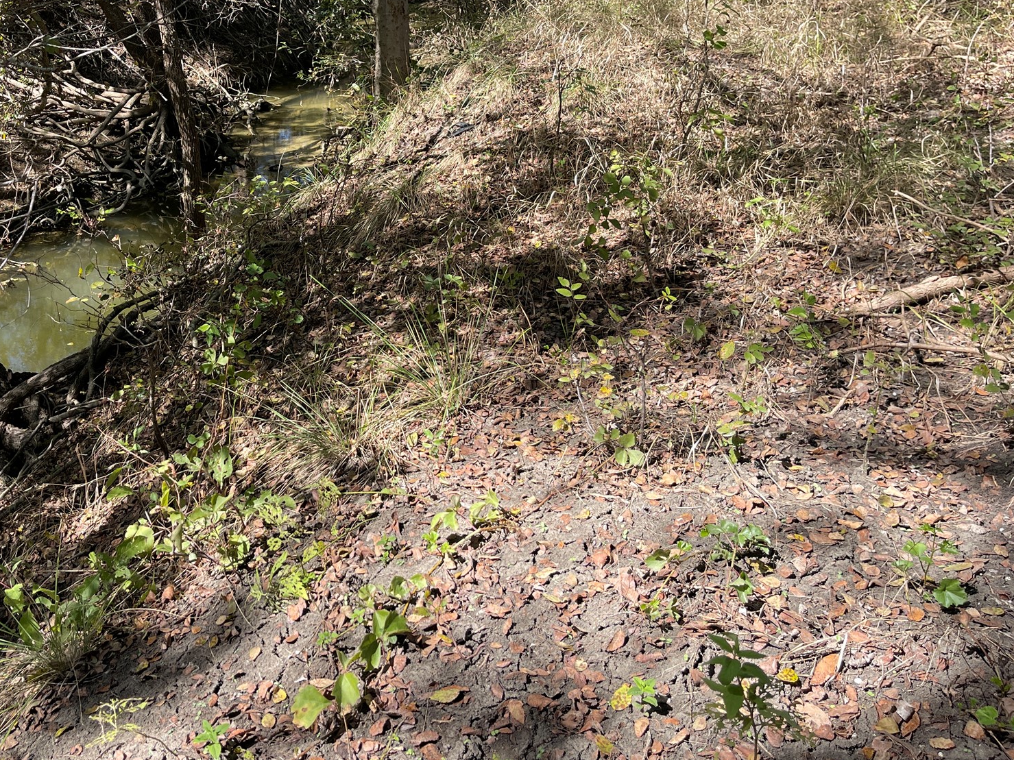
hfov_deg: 50.2
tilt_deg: -21.9
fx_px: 1054
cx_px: 321
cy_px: 286
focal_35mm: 36
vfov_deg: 39.4
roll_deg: +1.5
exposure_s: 1/1078
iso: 50
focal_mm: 5.1
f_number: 1.6
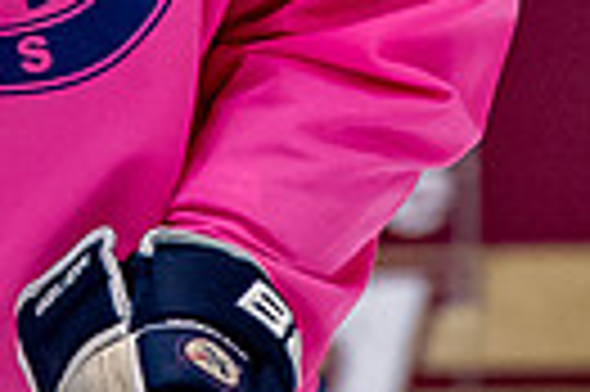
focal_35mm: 1934
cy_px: -879
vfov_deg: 0.7
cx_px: -100
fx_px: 31656
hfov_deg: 1.1
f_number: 3.5
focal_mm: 195
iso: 2000
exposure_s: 1/800
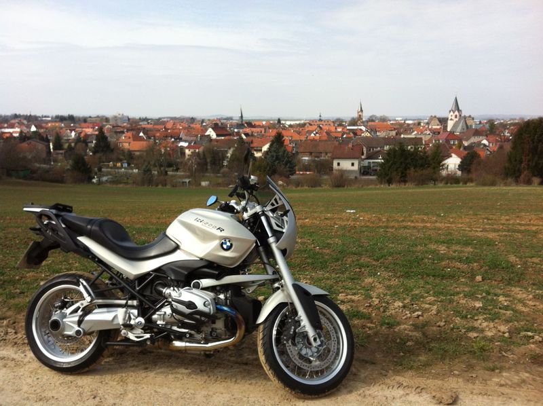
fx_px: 548
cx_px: 272
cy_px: 203
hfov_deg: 52.7
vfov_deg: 40.6
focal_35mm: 35
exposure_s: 1/1160
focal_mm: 3.85
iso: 80
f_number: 2.8
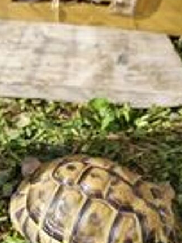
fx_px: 238
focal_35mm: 34
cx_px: 69
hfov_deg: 41.5
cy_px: 163
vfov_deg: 52.9
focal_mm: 6.14
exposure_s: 1/568
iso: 50
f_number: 1.65
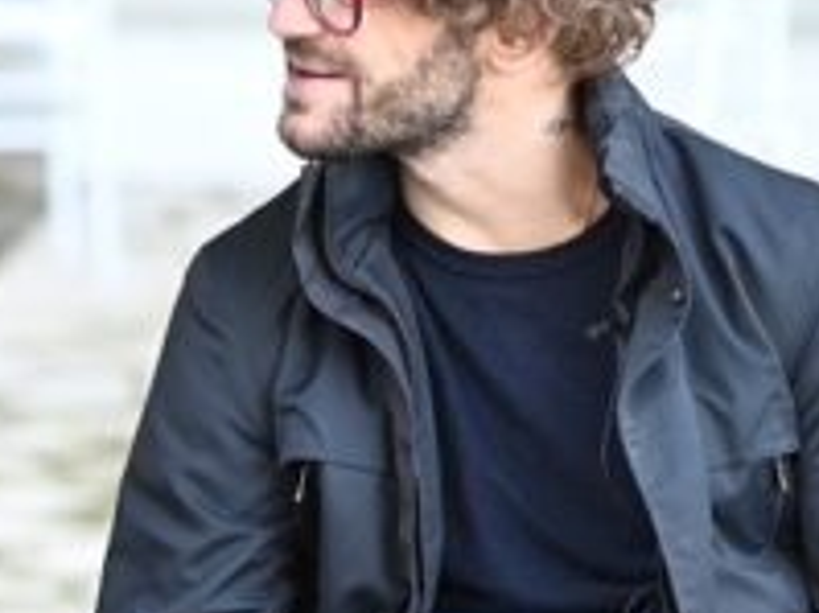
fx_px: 6763
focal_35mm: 286
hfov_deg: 6.9
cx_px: 152
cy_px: 245
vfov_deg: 5.2
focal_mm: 85
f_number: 2.5
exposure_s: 1/160
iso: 320
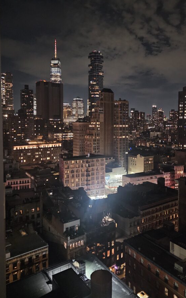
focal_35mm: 28
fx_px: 227
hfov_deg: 44.5
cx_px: 100
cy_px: 137
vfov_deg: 66.4
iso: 1600
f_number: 1.7
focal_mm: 6.3
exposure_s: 1/17.2
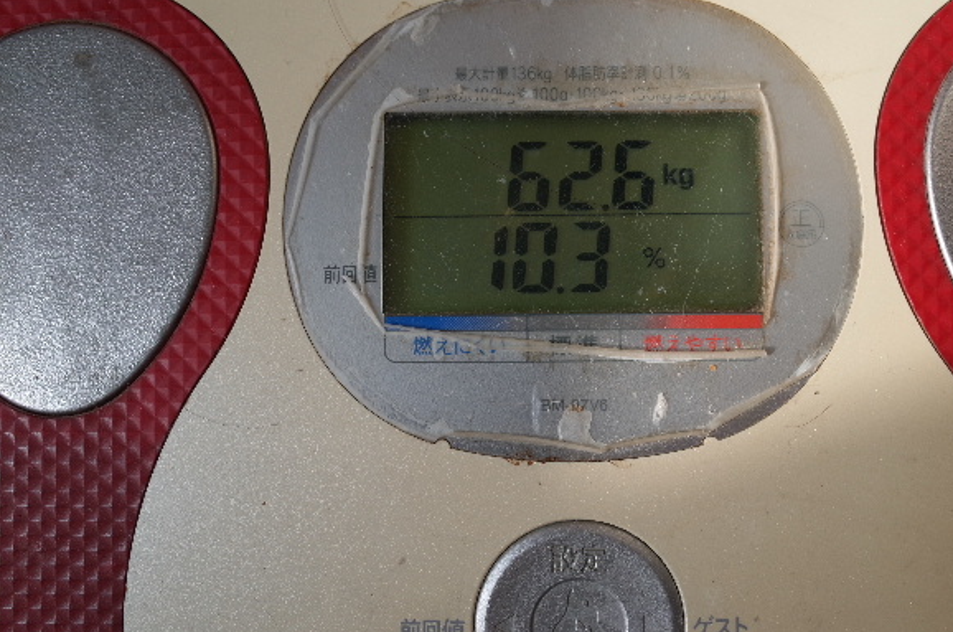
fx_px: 819
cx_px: 526
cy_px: 330
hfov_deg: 60.2
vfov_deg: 42.2
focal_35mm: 31
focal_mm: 18.3
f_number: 4
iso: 100
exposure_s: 1/80
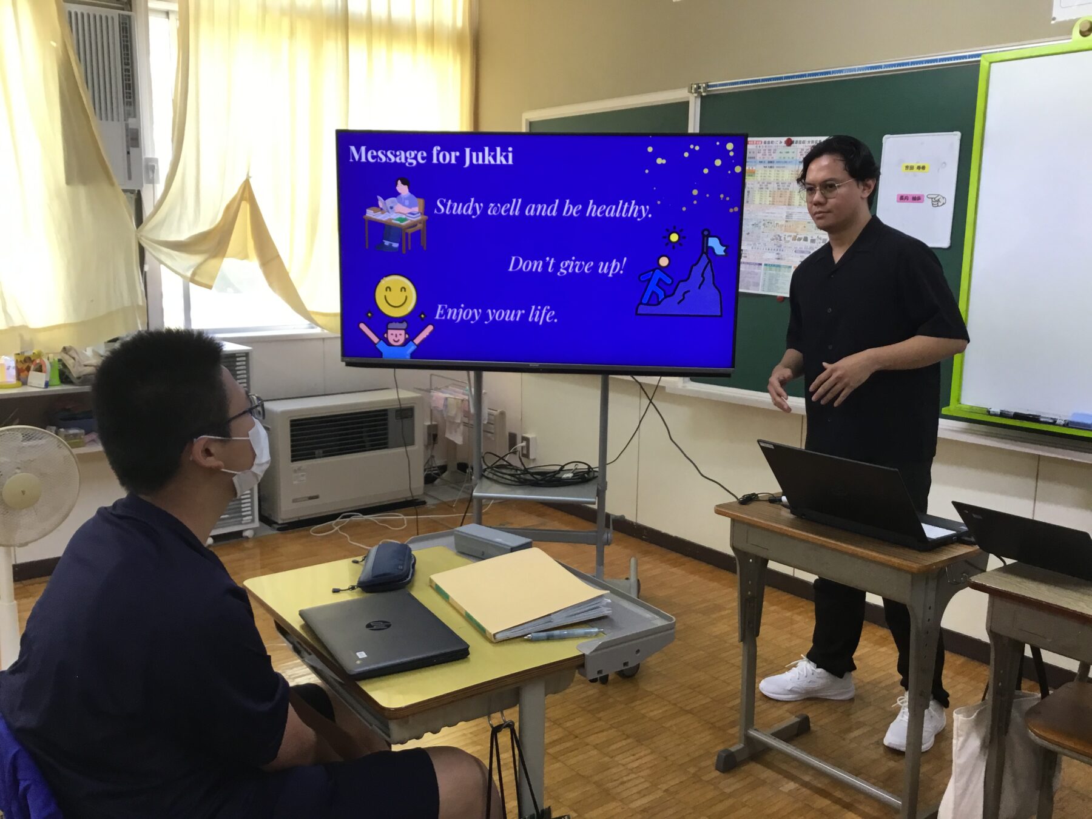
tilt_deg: -8.9
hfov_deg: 58.4
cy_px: 410
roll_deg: -1.5
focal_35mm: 31
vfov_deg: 45.4
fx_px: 978
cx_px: 546
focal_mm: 3.3
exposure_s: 1/30
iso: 32
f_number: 2.4
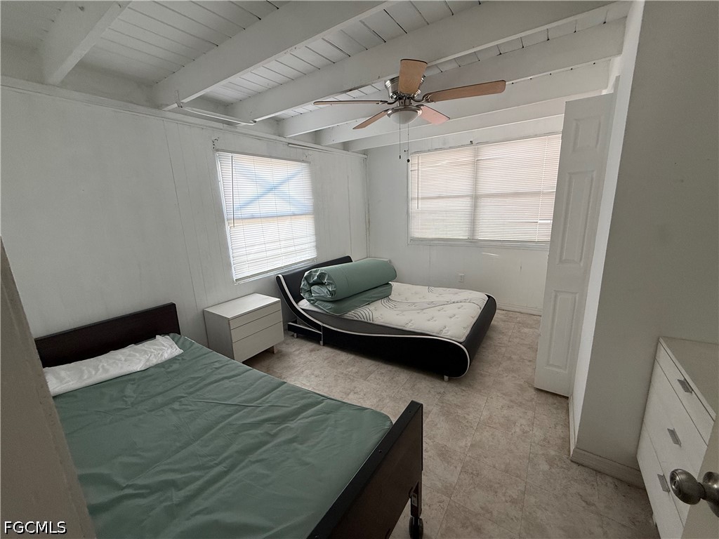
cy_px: 270
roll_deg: +2.2
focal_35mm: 14
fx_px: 291
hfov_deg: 102.1
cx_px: 360
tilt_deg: -13.3
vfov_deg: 85.7
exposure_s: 1/120
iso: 125
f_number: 2.2
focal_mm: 2.22
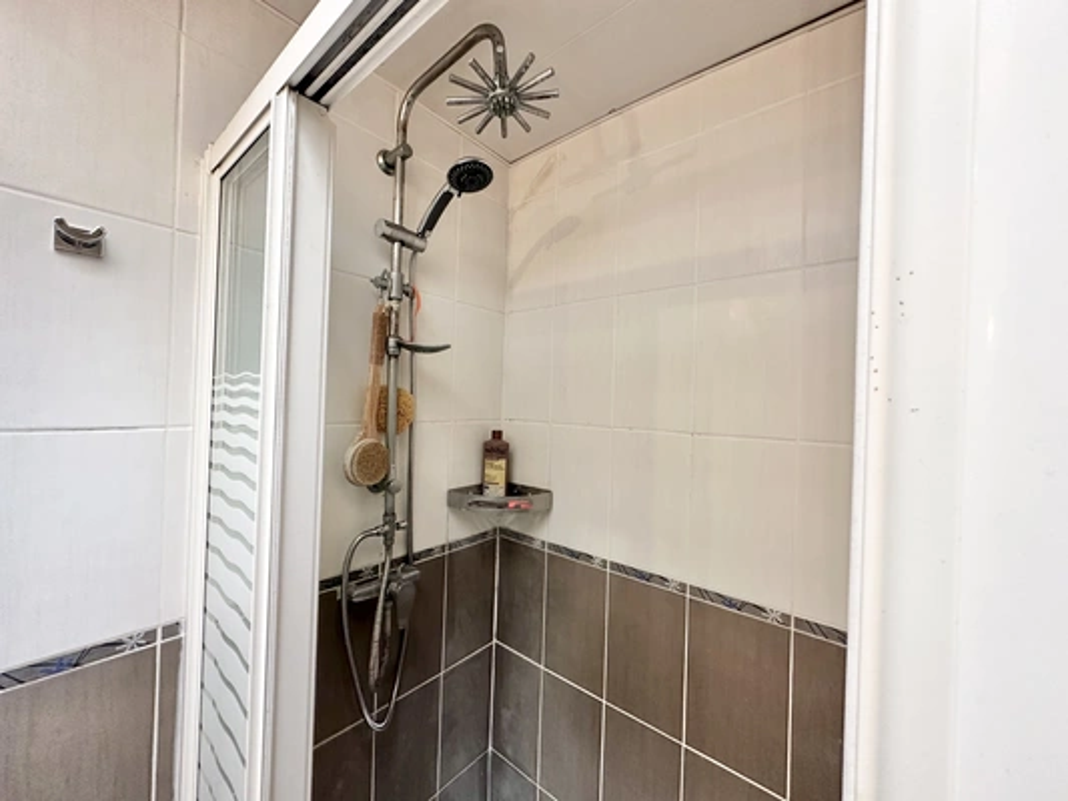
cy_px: 400
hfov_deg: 102.1
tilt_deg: +0.8
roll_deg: -2.6
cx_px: 534
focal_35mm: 14
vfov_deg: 85.7
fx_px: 432
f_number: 2.2
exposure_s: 1/50
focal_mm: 2.22
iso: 250
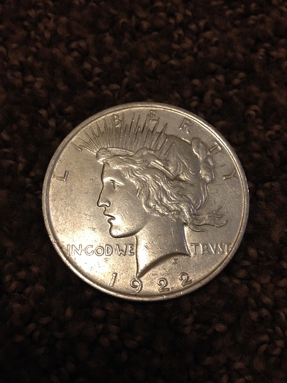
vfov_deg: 52.6
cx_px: 144
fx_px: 387
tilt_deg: -72.4
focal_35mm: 35
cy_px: 192
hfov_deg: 40.7
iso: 80
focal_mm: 4.28
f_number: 2.4
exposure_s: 1/20
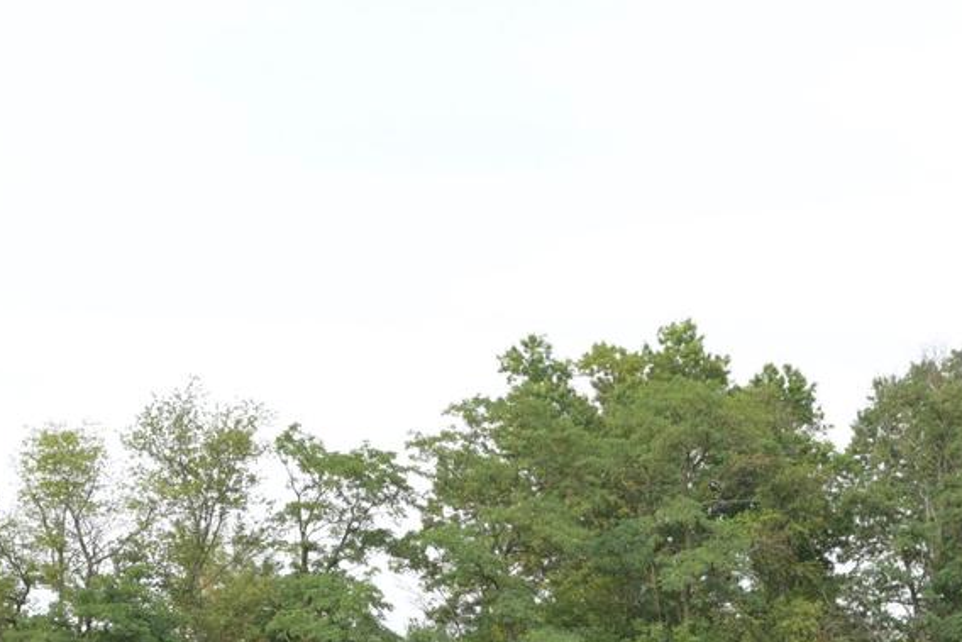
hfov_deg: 26.6
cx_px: 572
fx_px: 2031
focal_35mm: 76
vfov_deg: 17.7
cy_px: 589
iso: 100
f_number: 11
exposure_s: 1/50
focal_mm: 30
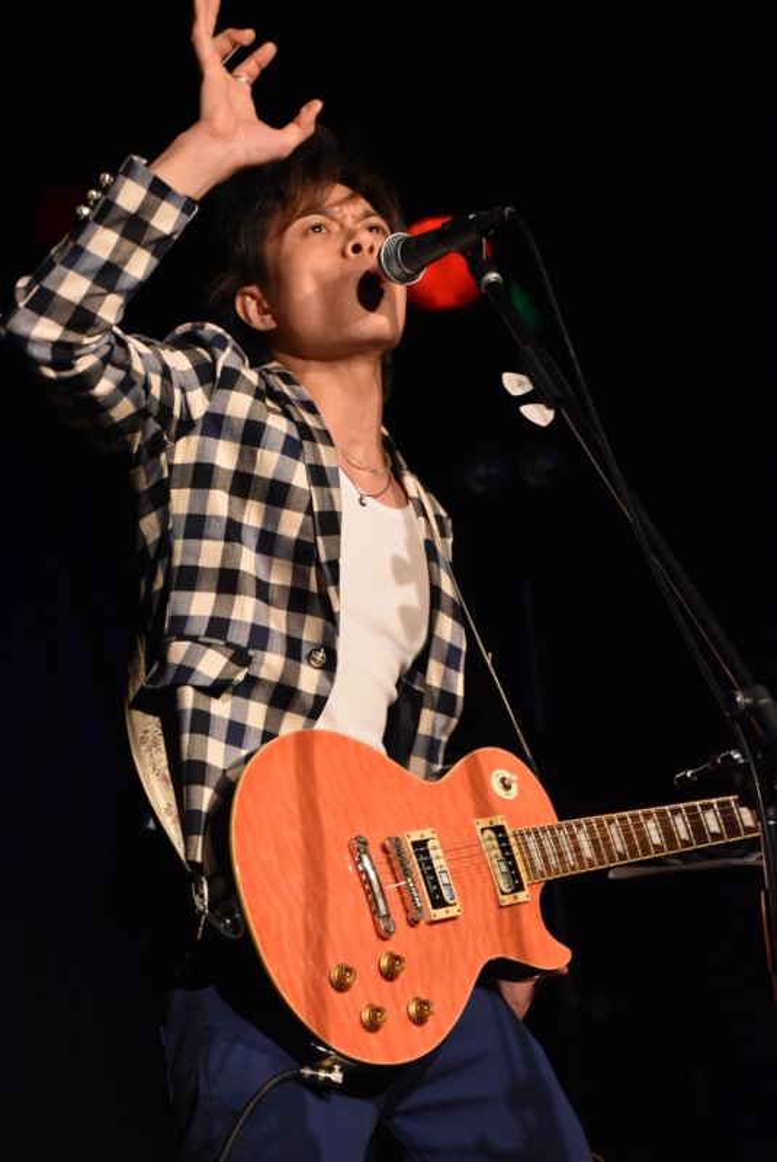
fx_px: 4167
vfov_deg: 15.9
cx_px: 388
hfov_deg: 10.7
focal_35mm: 129
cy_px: 581
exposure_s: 1/60
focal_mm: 86
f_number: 5.6
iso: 3600
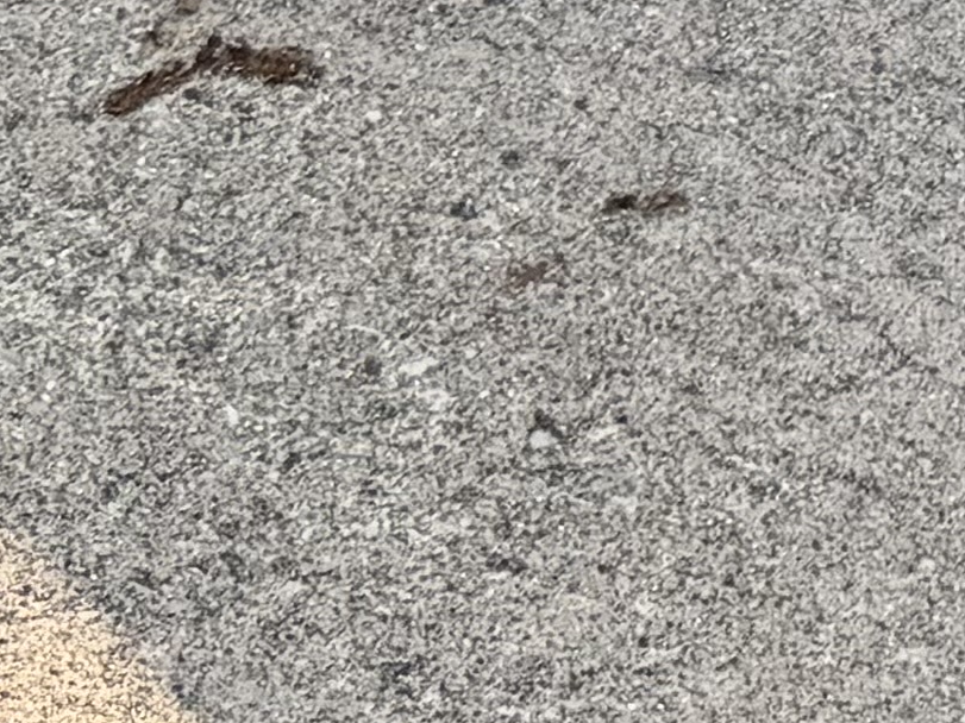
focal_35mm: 169
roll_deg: -10.3
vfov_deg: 7.8
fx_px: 4711
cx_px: 1602
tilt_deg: -24.2
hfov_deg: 11.1
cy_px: -1362
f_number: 1.78
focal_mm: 6.76
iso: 80
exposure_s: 1/617
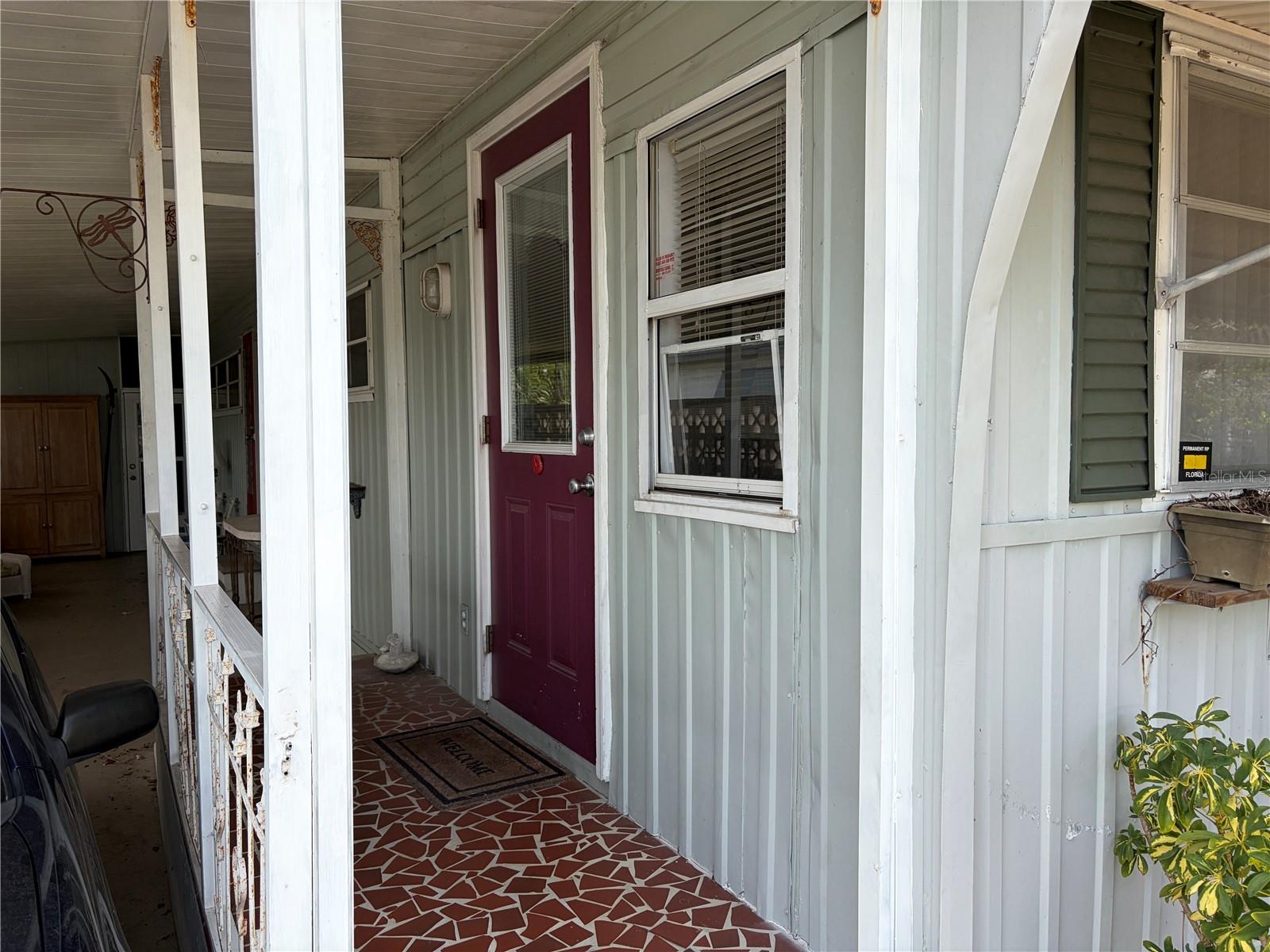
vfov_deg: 53.1
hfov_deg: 67.3
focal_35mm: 26
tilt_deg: -2.7
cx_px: 635
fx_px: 954
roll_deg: +1.1
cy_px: 476
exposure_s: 1/1848
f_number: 1.6
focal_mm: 5.96
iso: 50
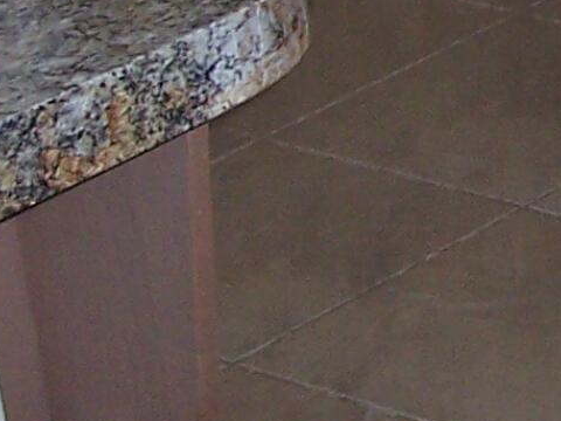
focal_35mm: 244
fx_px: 3954
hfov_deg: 7.5
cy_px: -455
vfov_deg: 5.9
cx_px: 1400
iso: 140
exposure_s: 1/60
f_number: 2.8
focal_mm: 8
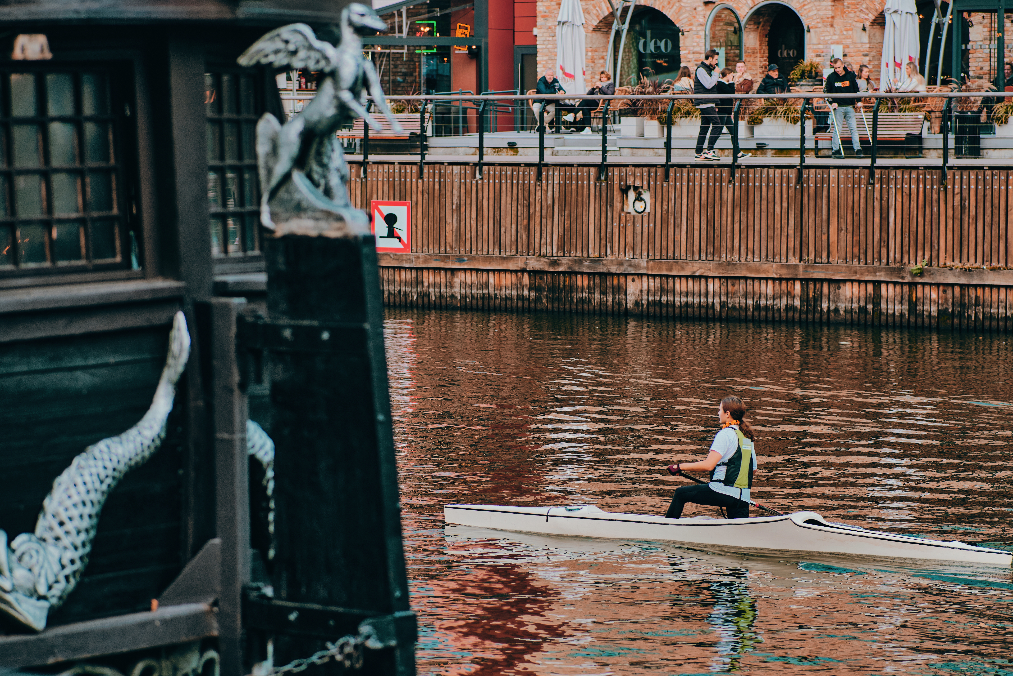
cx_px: 506
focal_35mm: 128
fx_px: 3601
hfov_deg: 16.0
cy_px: 338
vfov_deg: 10.7
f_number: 2.2
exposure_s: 1/400
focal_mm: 85
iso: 200
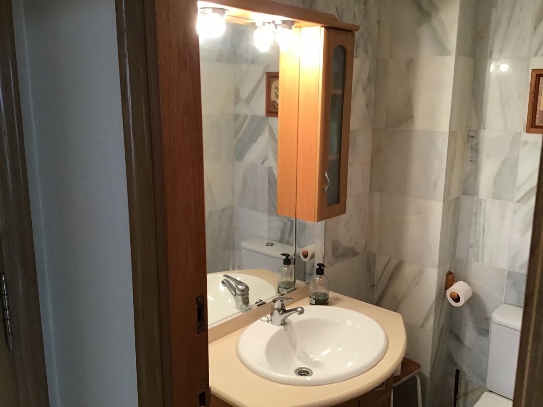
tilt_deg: -10.6
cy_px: 204
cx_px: 272
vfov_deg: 45.4
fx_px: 486
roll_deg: +1.8
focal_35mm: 31
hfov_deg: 58.4
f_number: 2.4
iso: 125
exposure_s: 1/33
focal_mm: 3.3
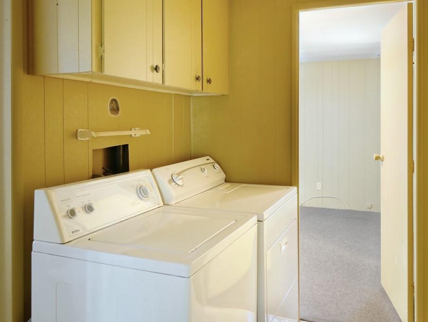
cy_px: 126
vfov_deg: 43.9
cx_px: 235
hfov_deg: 56.7
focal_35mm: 32
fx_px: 396
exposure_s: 2
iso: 200
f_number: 6.3
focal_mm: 10
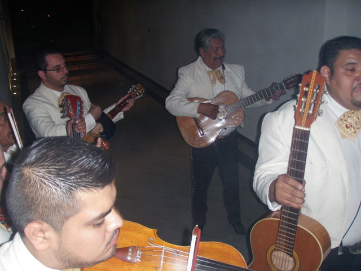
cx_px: 180
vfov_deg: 37.7
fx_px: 396
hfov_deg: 49.0
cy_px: 136
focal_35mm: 38
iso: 125
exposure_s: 1/30
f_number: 3.5
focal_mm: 6.7
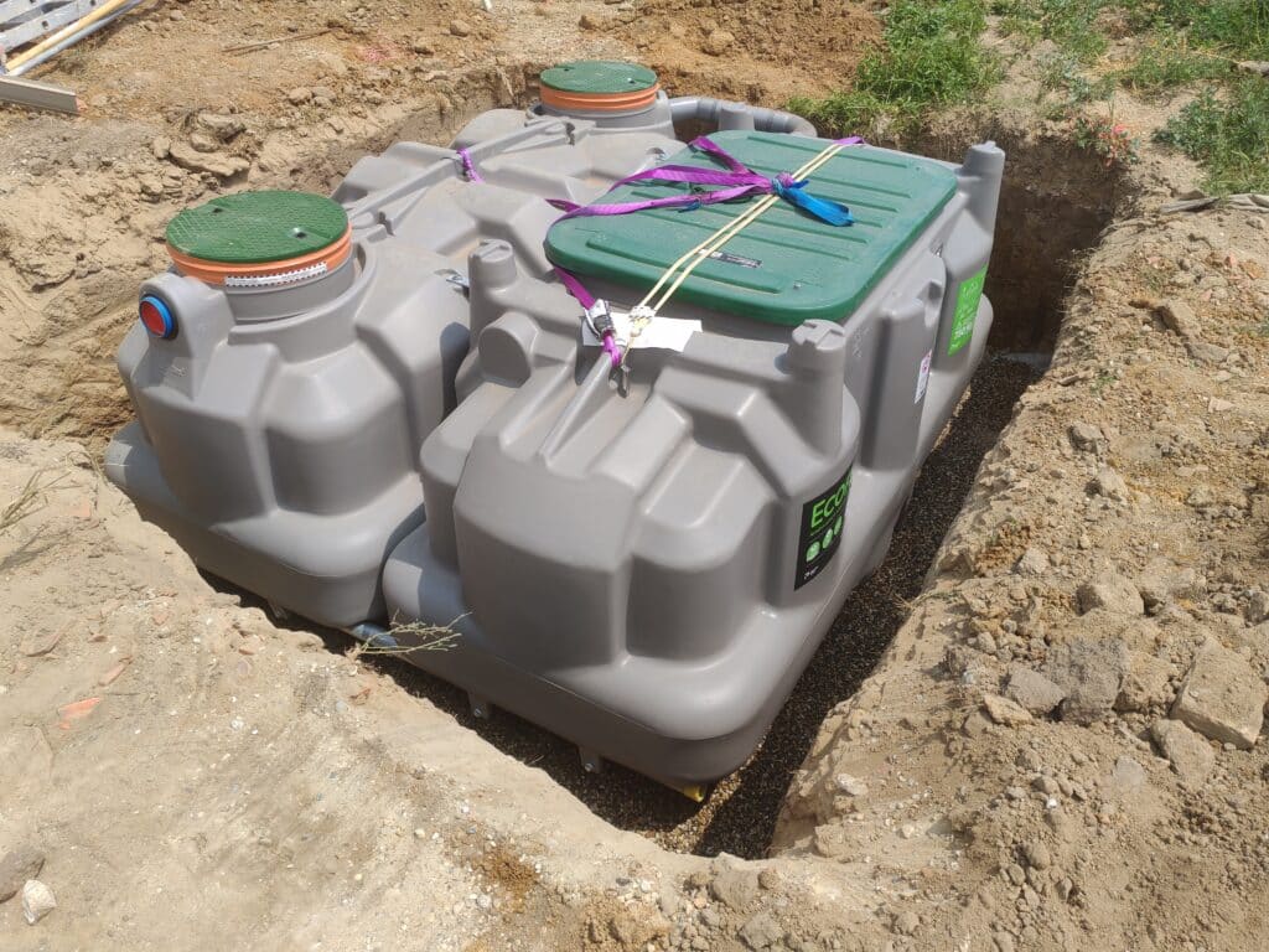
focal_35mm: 27
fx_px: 990
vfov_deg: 51.4
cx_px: 634
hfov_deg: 65.3
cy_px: 476
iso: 50
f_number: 1.95
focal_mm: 5.52
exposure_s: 1/1400
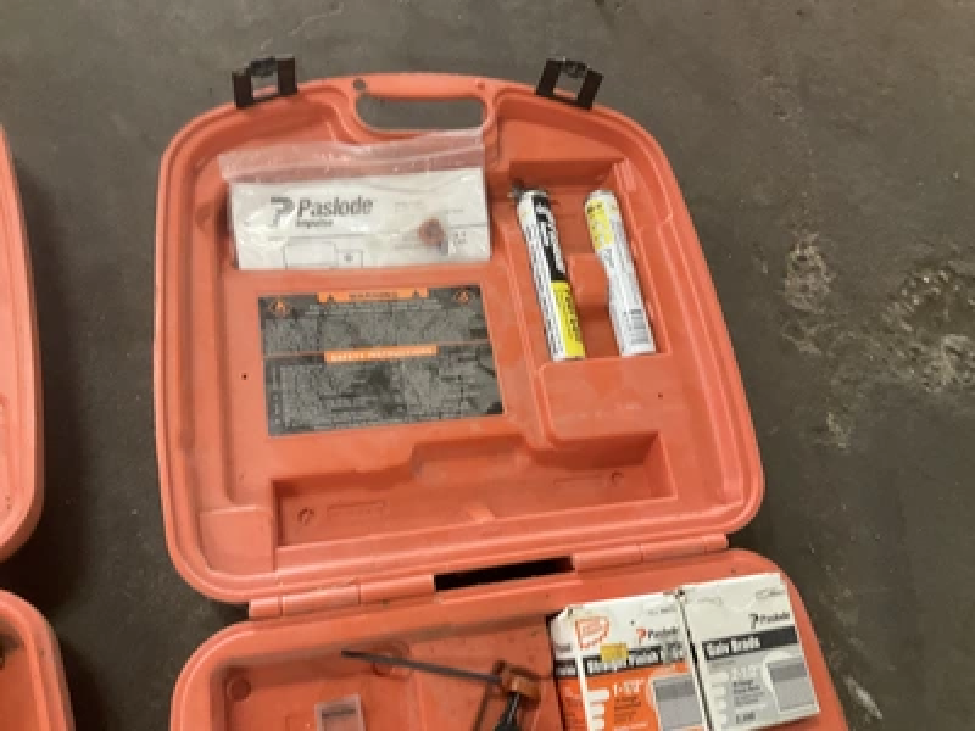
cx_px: 488
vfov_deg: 48.2
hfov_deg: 61.7
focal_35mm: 29
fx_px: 817
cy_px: 366
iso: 200
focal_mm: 3
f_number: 1.8
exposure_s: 1/60
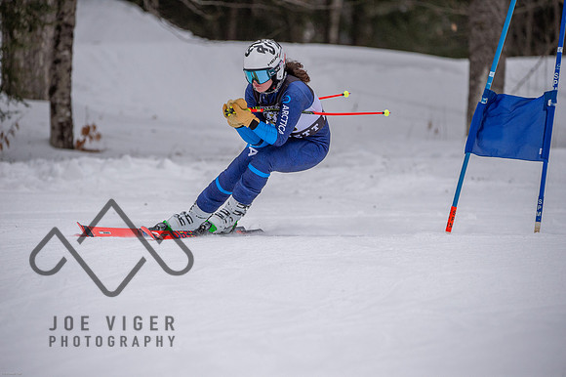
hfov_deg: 6.7
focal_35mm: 310
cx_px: 283
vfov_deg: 4.4
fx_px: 4871
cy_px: 188
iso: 2000
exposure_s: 1/4000
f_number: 5.6
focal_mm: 310
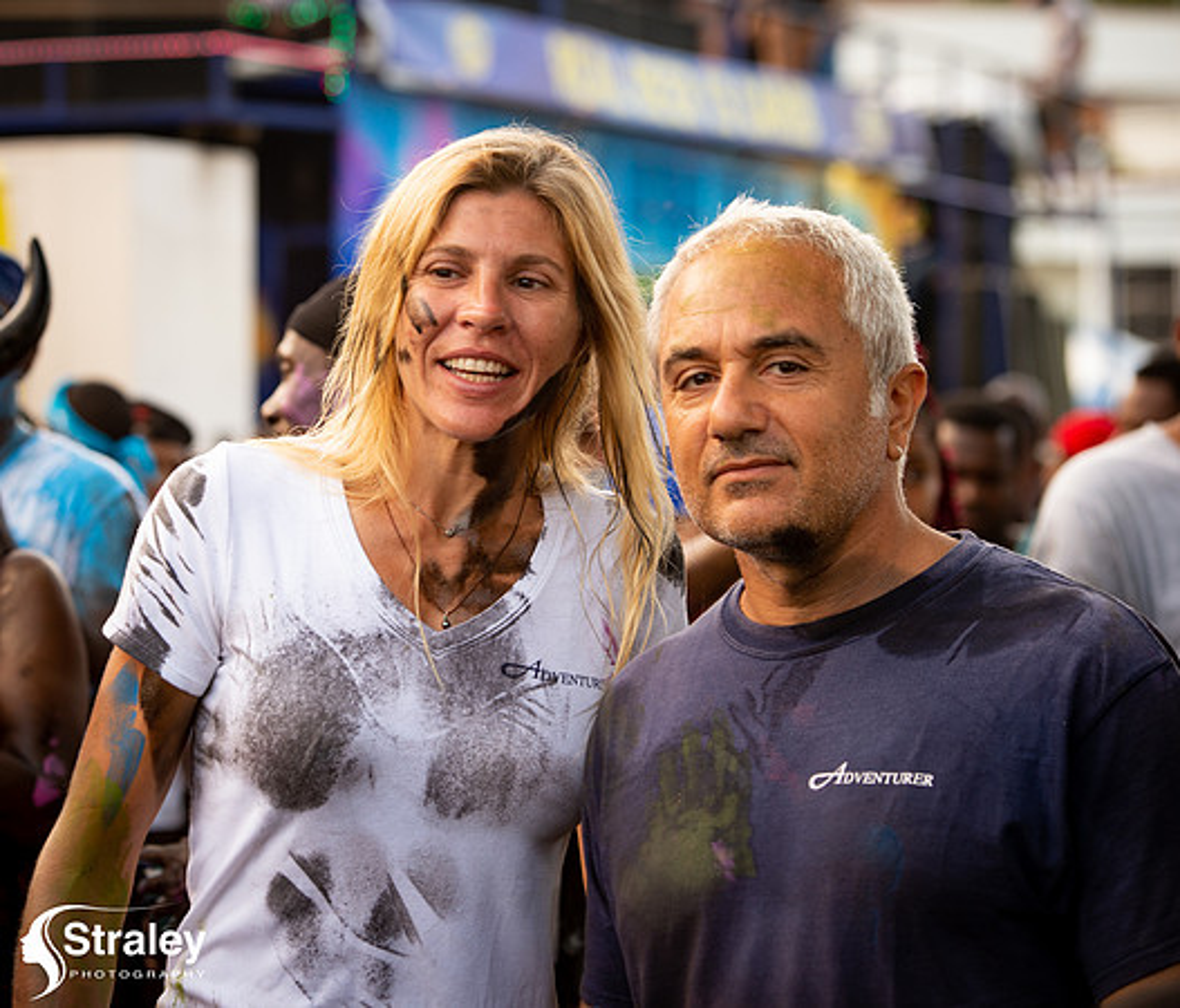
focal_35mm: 134
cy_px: 458
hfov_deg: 13.9
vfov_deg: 11.9
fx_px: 4818
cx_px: 353
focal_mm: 105
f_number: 5
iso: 320
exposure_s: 1/200
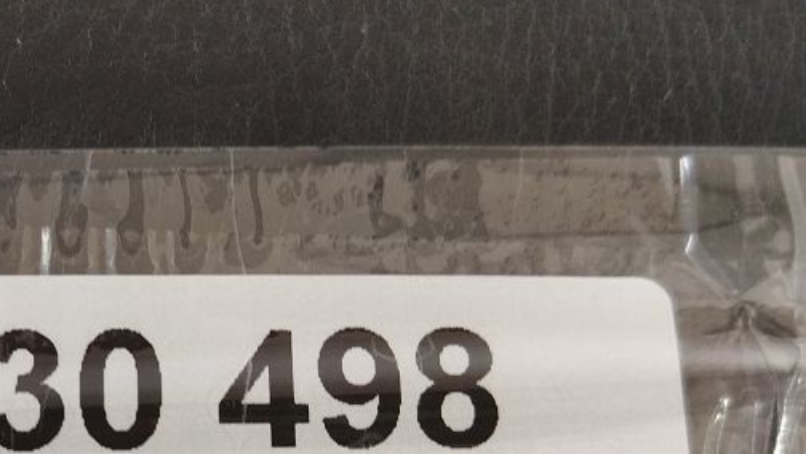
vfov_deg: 16.9
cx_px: 126
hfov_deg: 29.2
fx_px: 1497
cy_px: 452
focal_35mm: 70
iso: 134
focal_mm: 4.71
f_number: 1.79
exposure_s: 1/50
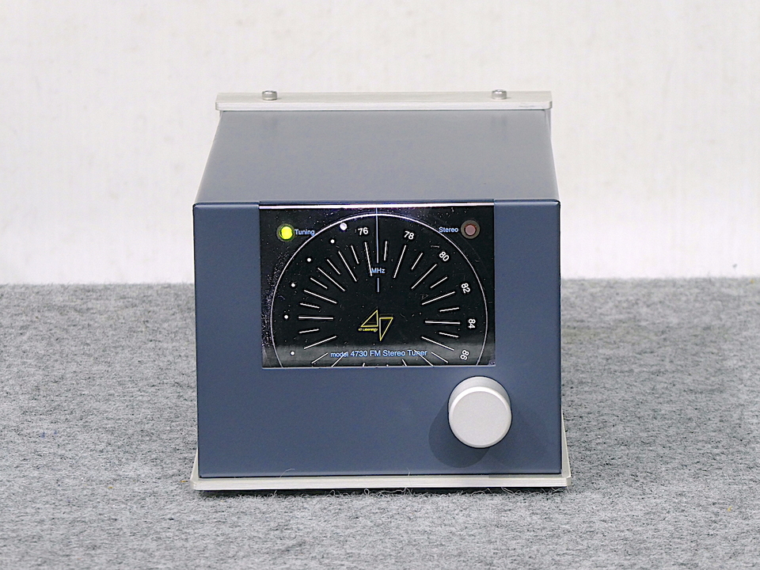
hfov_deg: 10.7
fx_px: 4062
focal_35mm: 185
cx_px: 380
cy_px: 285
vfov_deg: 8.0
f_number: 5.6
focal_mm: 33.2
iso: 200
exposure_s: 1/5
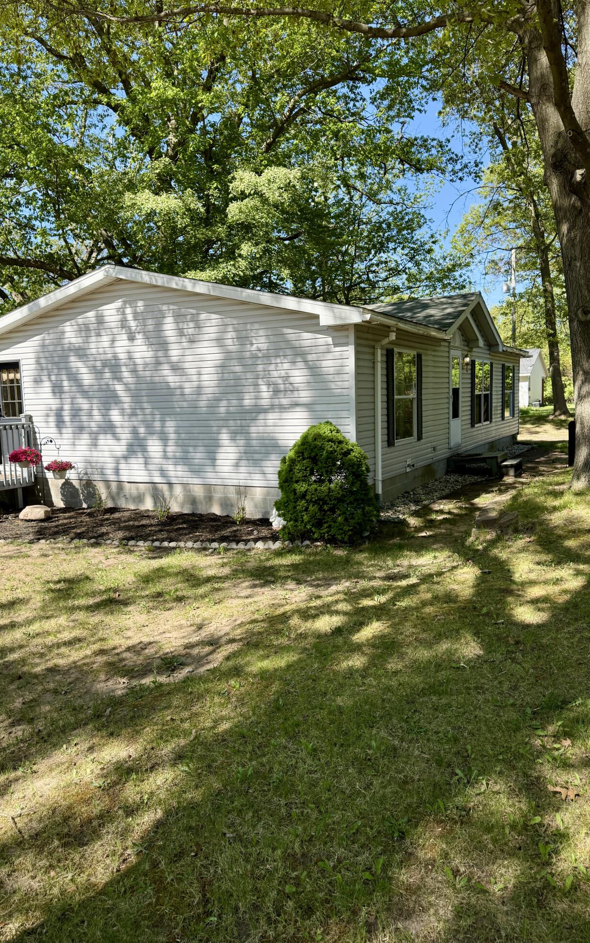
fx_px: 669
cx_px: 282
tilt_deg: -3.6
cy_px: 468
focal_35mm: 26
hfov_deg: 47.6
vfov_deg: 70.4
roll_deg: +3.1
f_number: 1.78
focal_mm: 6.76
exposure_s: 1/1855
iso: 100
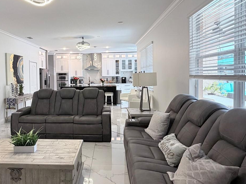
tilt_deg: -1.3
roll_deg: +1.7
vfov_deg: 56.6
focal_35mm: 24
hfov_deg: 70.6
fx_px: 171
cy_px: 79
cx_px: 94
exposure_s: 1/60
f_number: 2.2
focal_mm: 2.22
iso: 160
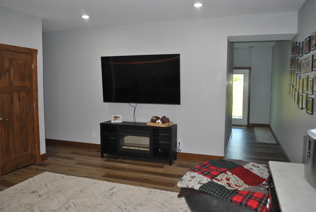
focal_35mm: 27
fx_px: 237
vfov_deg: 48.0
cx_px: 158
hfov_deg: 67.3
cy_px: 106
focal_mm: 18
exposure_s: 1/60
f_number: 3.5
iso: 200
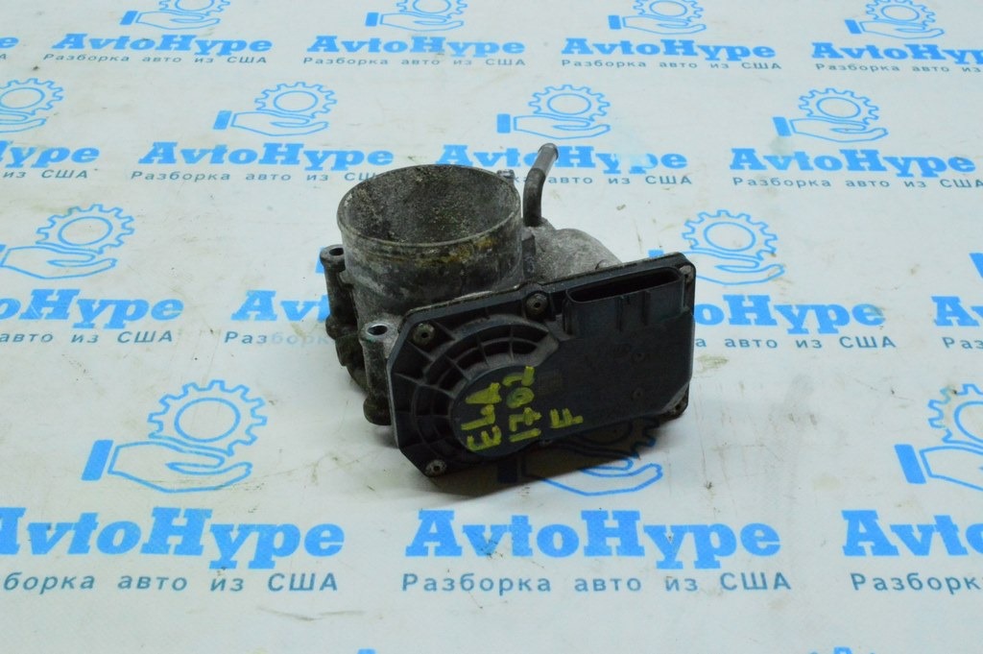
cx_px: 492
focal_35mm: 42
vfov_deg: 31.8
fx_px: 1146
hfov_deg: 46.4
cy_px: 327
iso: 6400
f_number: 29
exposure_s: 1/30
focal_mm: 28
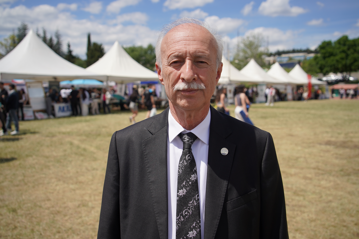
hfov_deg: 57.2
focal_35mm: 33
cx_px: 180
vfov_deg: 40.0
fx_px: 329
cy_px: 120
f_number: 4.5
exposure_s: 1/1250
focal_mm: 33
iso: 100
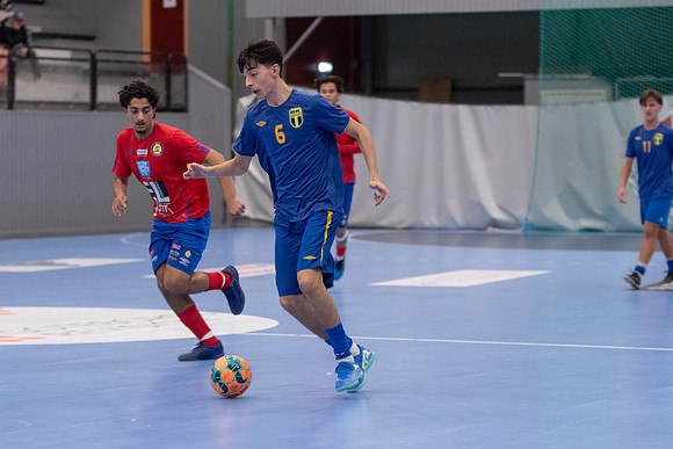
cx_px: 336
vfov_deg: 9.2
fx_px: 2805
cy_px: 224
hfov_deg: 13.7
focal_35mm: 150
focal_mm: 100
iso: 3600
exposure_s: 1/640
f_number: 3.2
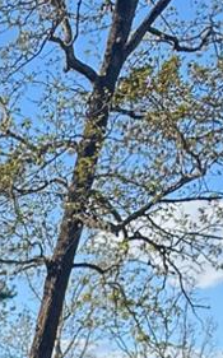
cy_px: 925
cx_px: -433
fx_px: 1326
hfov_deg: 8.2
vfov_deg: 11.7
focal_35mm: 136
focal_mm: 6.86
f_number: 1.78
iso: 80
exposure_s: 1/1095
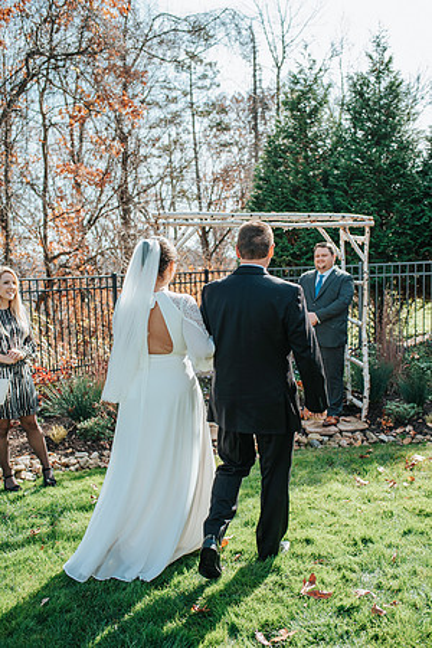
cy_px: 324
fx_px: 630
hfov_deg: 37.9
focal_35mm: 35
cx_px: 216
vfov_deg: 54.4
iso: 320
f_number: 3.5
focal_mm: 35
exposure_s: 1/1250
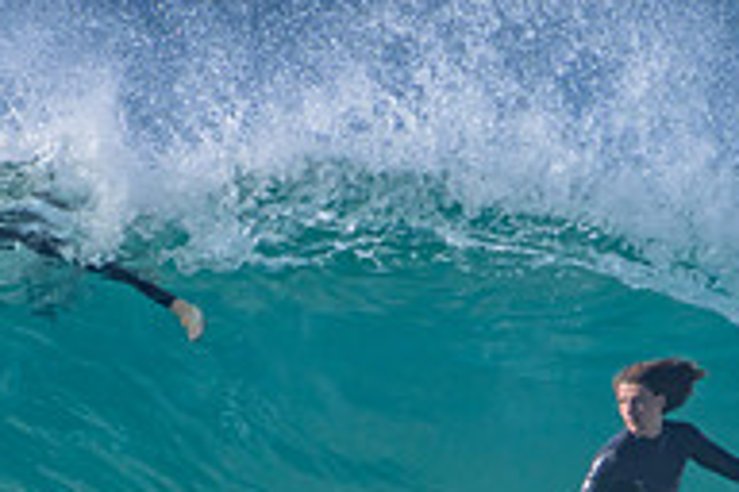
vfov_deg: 0.5
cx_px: 404
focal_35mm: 3027
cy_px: 644
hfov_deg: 0.7
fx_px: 62133
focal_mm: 1000
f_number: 11
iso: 1100
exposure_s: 1/2000
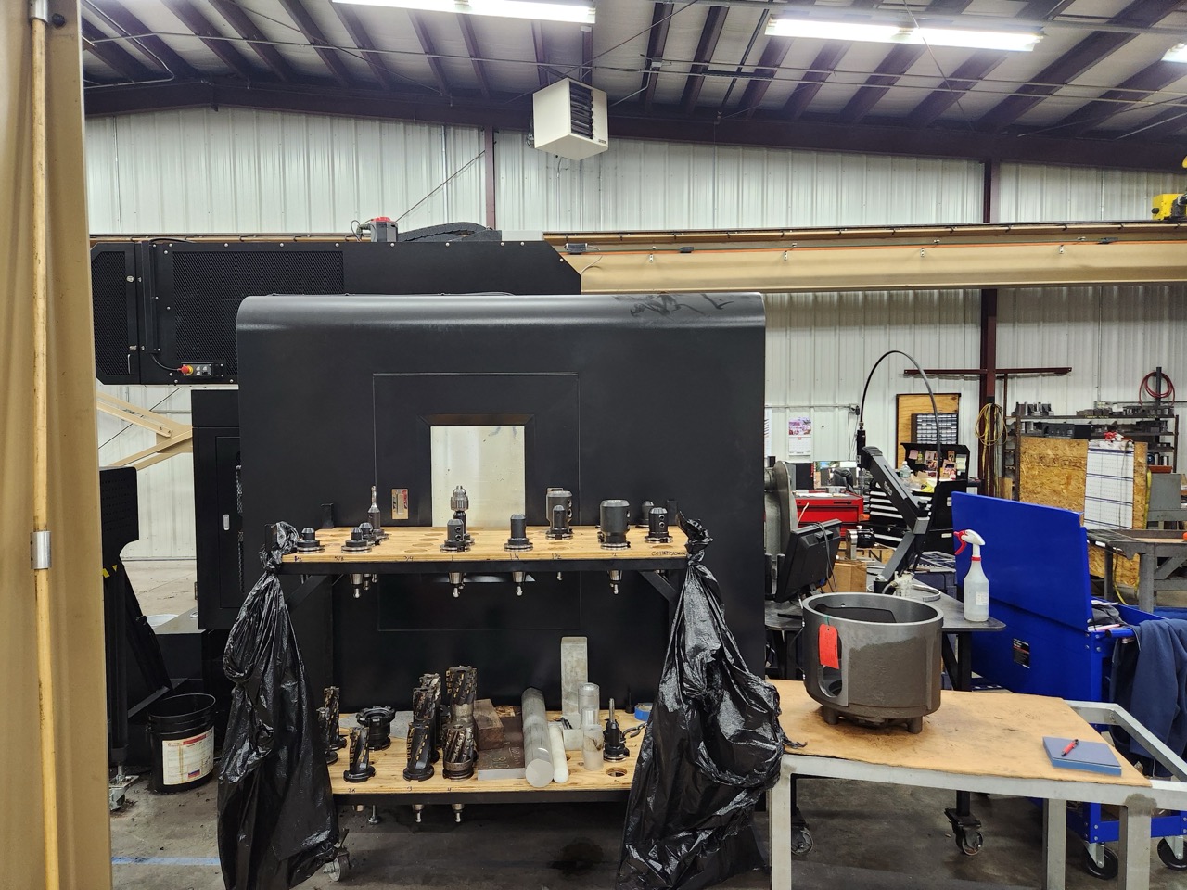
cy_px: 445
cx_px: 594
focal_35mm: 23
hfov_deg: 73.9
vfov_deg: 58.9
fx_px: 789
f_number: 1.8
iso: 500
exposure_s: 1/120
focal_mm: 5.4
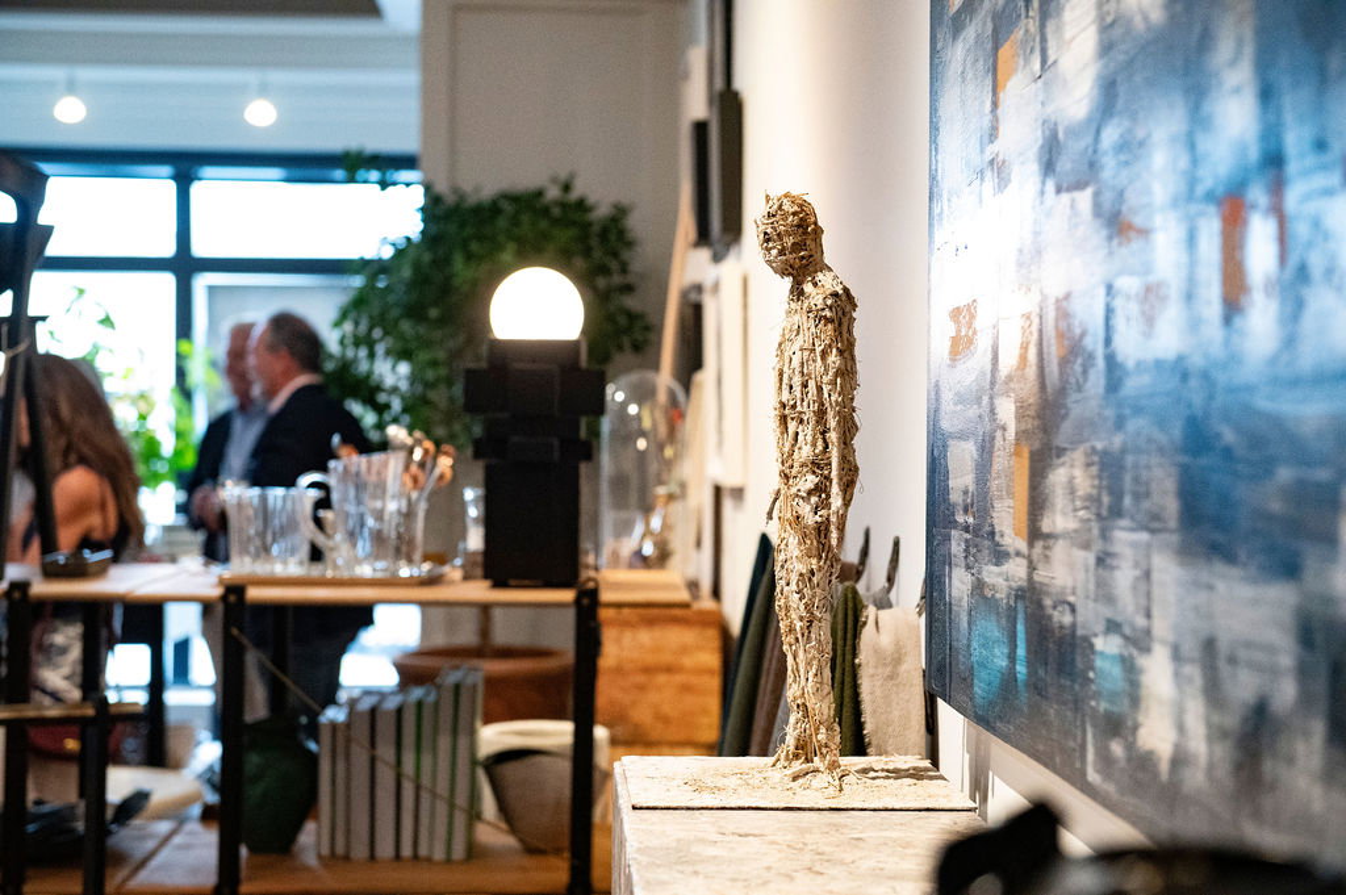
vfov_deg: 21.9
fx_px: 2316
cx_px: 673
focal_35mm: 62
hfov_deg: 32.4
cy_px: 448
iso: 16000
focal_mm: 62
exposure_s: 1/200
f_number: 4
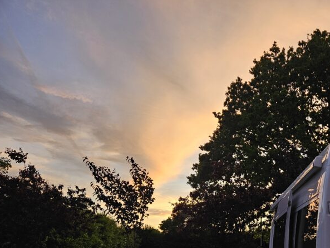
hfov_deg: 46.3
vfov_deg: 36.6
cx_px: 267
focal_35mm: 38
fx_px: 362
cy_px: 195
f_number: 1.8
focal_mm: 5.4
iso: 40
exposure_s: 1/180
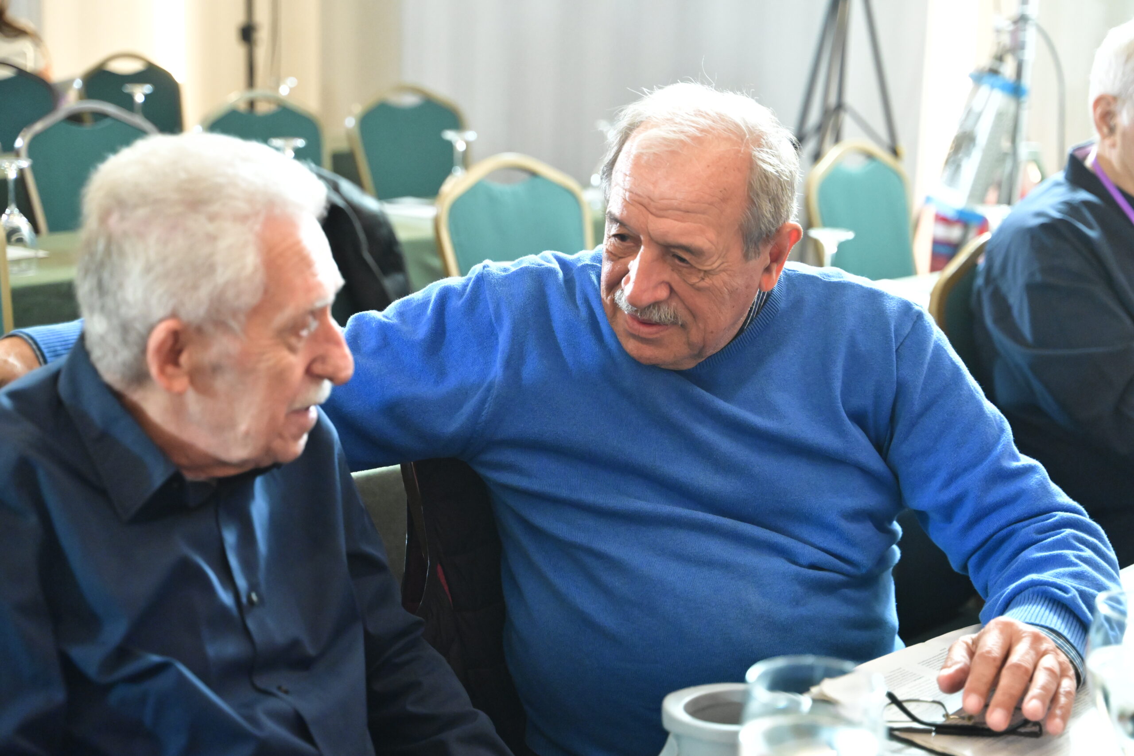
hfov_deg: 33.4
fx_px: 1890
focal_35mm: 60
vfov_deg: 22.6
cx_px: 567
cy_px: 378
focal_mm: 60
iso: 6400
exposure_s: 1/400
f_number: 3.2
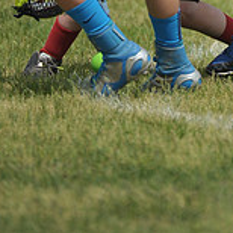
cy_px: -203
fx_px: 9740
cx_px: 221
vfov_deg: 1.4
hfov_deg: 1.4
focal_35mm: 1279
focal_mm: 400
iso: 640
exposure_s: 1/5000
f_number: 4
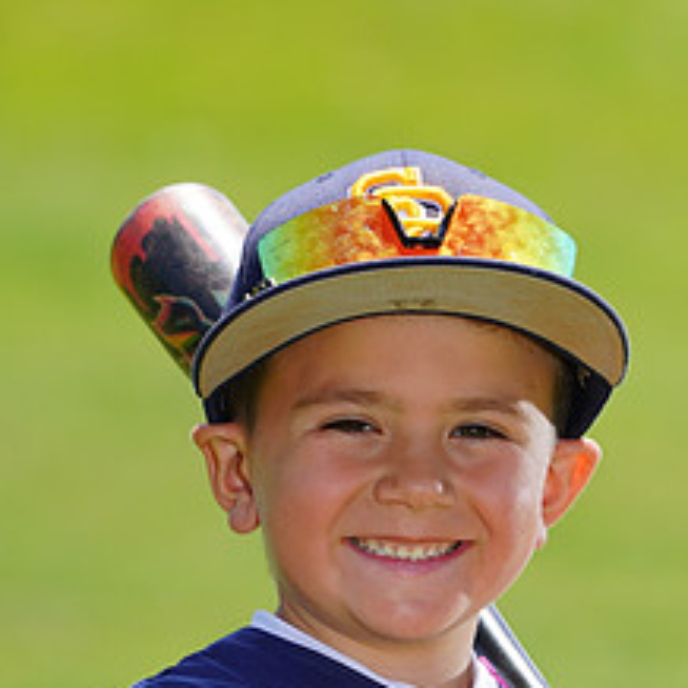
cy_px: 764
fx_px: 13604
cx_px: 447
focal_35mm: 605
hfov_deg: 2.9
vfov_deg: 2.9
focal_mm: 268
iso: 100
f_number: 7.1
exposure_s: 1/250
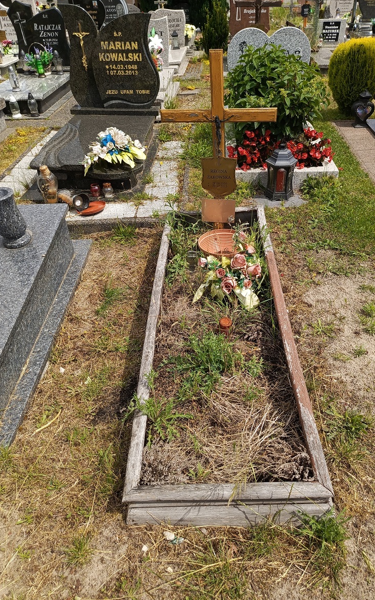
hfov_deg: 47.5
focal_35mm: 26
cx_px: 212
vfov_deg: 70.4
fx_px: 425
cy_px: 306
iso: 50
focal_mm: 5.25
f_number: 1.75
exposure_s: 1/334
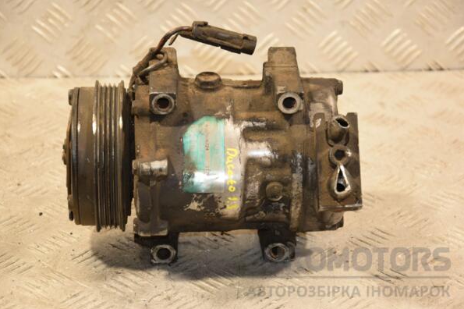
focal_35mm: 114
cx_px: 232
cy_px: 155
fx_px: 1462
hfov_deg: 18.0
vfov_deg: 12.1
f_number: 5.3
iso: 800
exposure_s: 1/100
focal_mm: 75
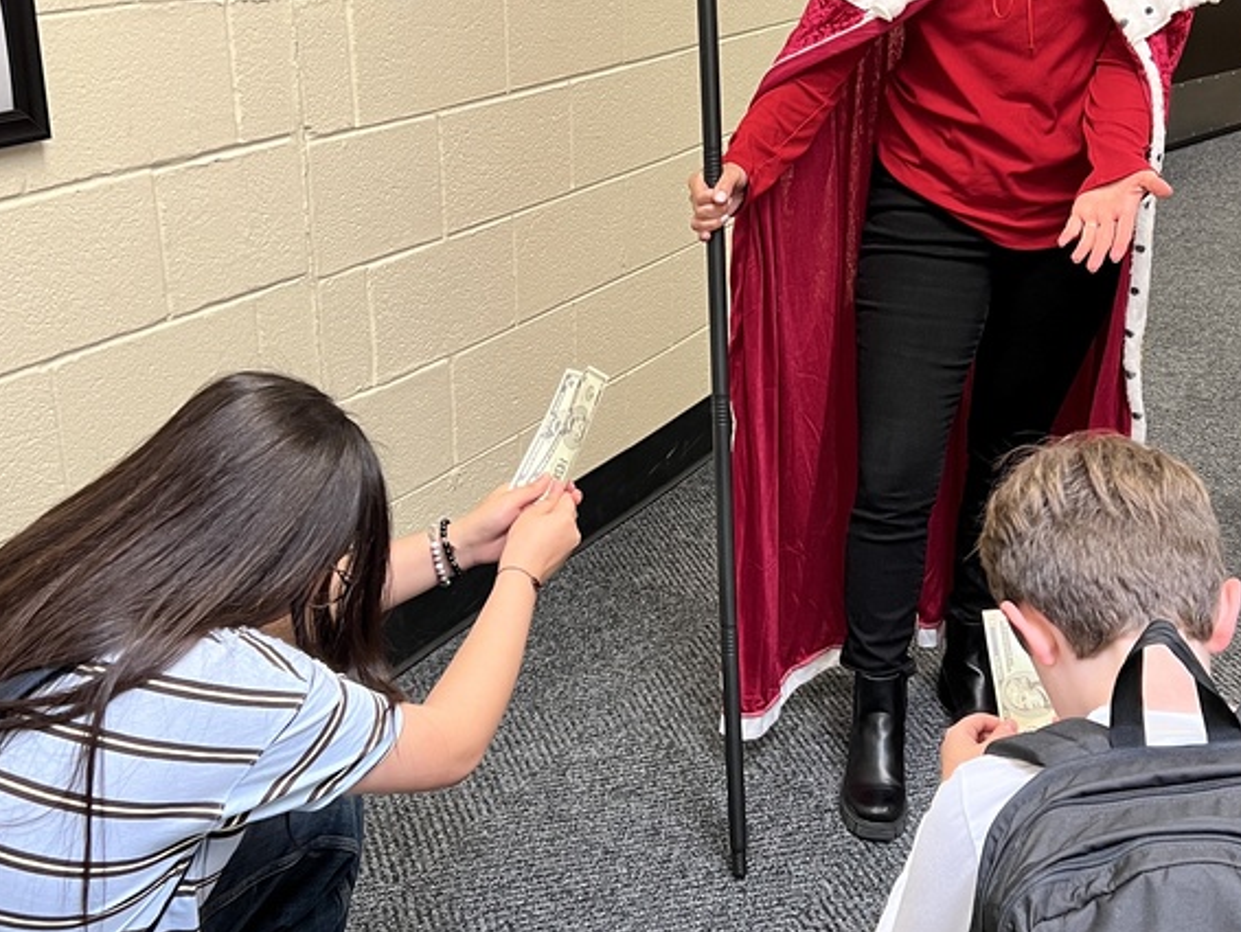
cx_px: 748
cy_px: 454
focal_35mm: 47
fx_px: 1686
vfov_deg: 30.9
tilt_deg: -19.4
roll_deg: -0.6
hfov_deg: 40.2
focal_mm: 5.7
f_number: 1.5
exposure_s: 1/60
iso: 100
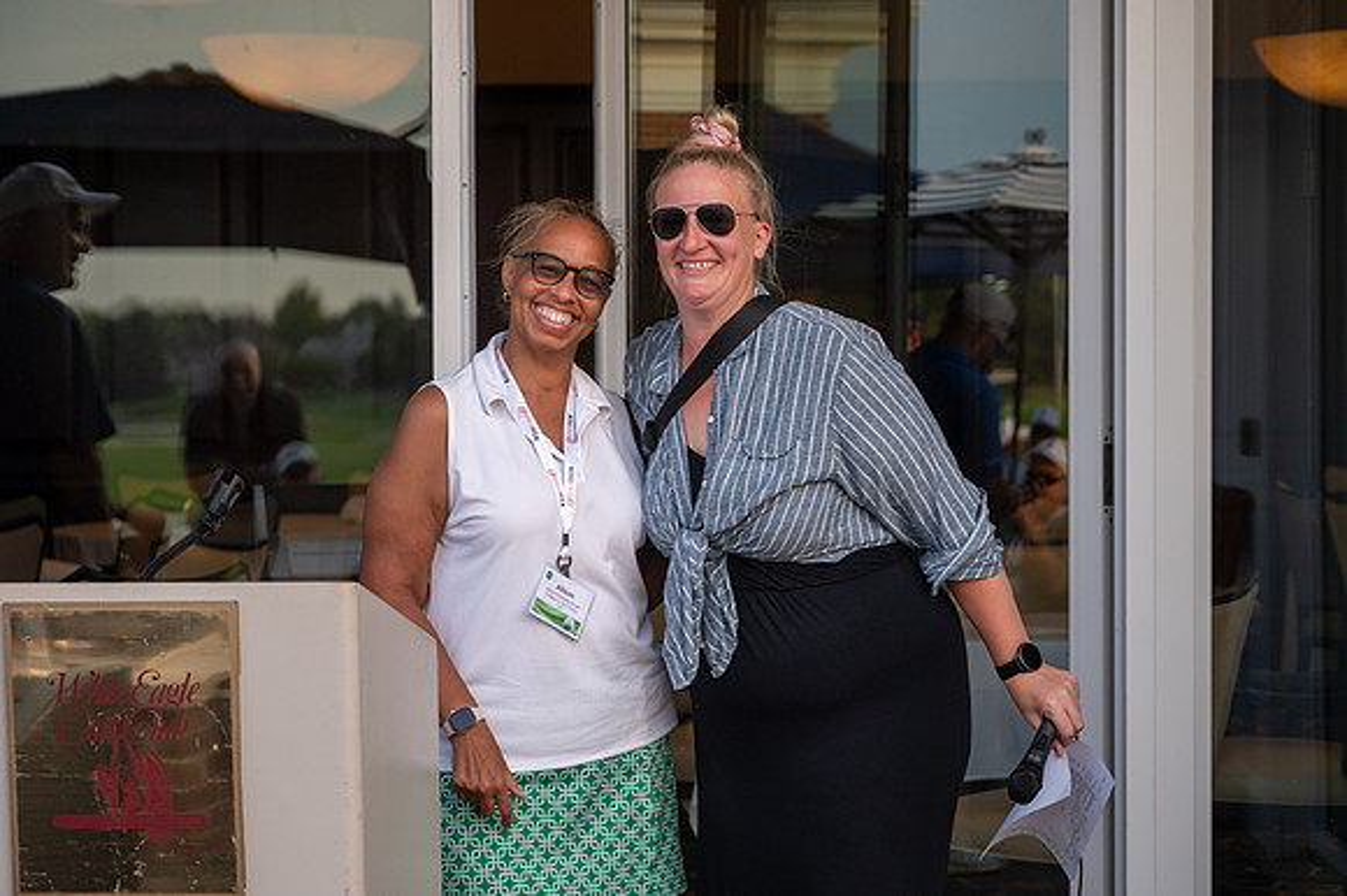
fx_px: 3152
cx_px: 717
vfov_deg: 16.2
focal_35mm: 84
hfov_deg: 24.1
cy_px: 503
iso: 500
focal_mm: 70
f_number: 4
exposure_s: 1/500
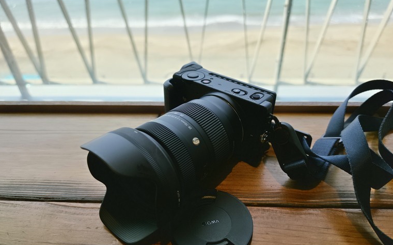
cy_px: 135
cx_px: 198
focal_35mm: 25
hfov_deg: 72.6
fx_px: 268
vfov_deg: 49.2
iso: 40
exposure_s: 1/1983
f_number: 1.4
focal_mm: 6.5
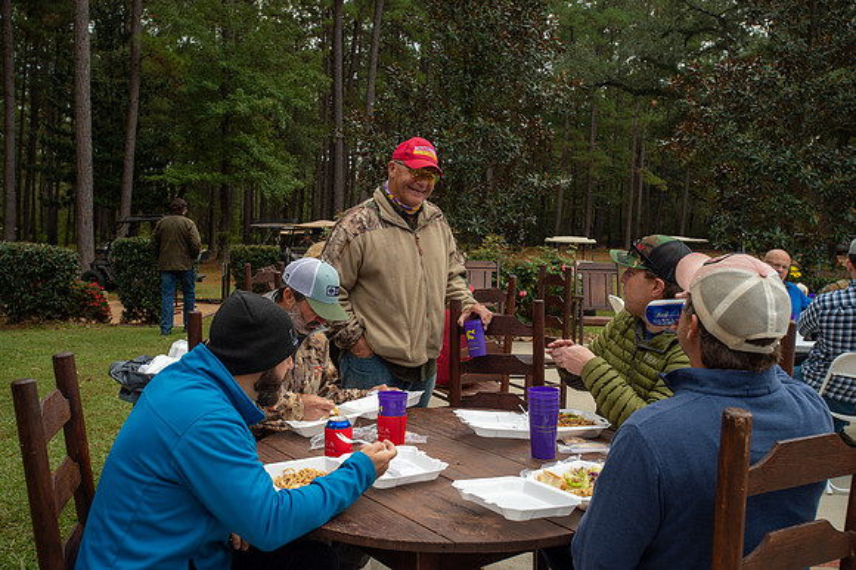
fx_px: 832
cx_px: 428
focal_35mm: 35
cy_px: 285
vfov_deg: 37.8
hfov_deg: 54.5
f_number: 6.3
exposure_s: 1/250
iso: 200
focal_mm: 35
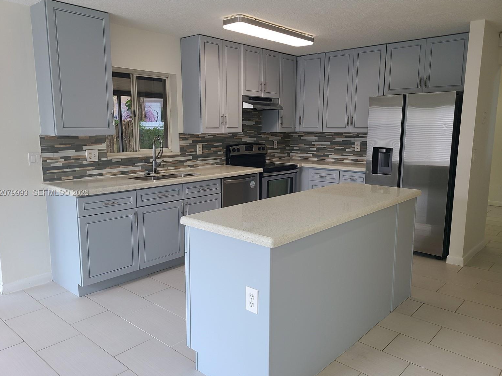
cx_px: 248
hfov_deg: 65.3
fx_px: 392
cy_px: 193
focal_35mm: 27
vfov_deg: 51.4
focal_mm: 5.4
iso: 64
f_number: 1.8
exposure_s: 1/120
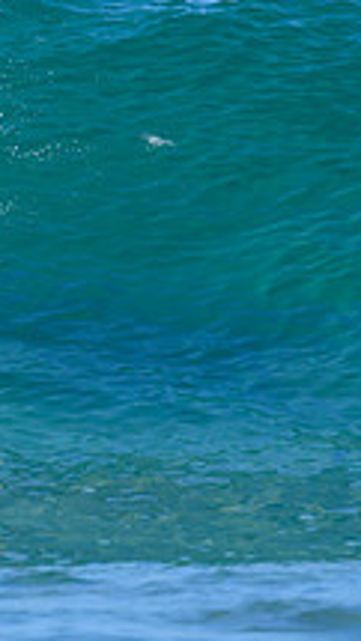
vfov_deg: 1.0
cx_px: -454
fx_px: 36981
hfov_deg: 0.6
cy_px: -48
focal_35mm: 2174
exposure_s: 1/1600
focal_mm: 560
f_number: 8
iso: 720
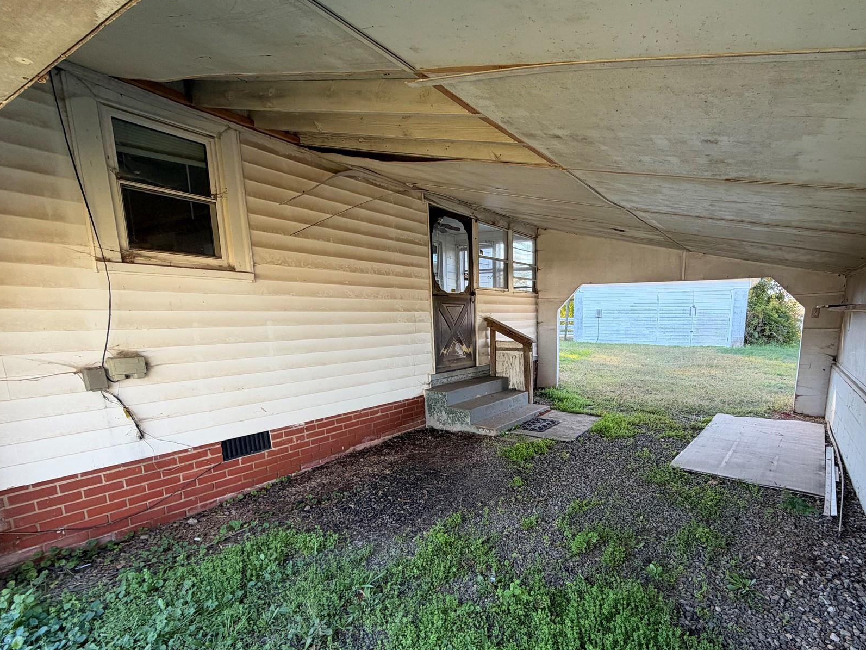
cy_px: 397
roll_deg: +0.3
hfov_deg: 86.7
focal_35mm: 18
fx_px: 450
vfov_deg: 70.7
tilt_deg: -10.1
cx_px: 516
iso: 125
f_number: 2.2
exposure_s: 1/121
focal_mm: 2.22
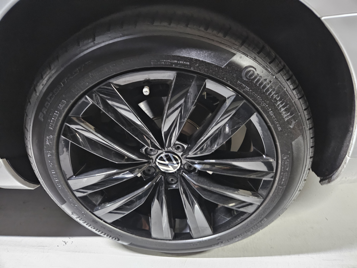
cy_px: 134
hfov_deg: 73.9
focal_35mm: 23
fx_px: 237
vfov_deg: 58.9
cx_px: 178
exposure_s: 1/15
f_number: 1.8
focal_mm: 5.4
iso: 1600
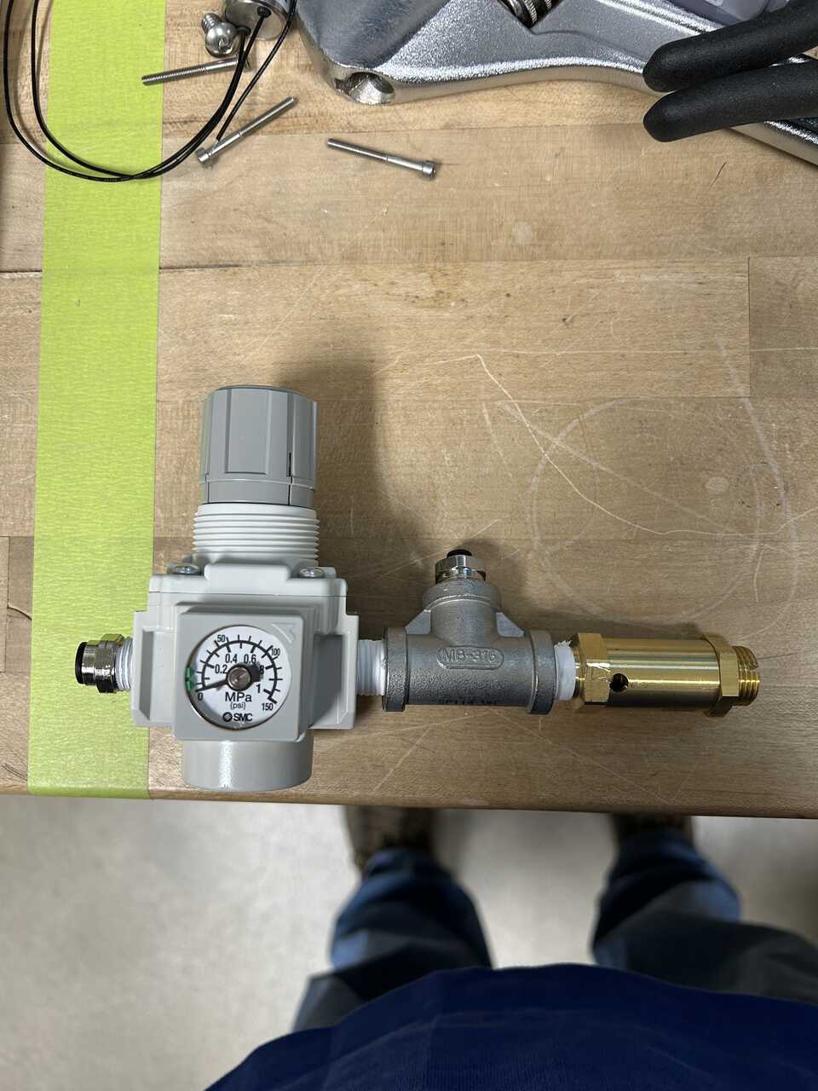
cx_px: 409
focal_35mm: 26
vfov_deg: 67.3
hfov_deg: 53.1
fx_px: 819
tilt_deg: -85.8
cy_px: 546
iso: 80
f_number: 1.5
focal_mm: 5.7
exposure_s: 1/60
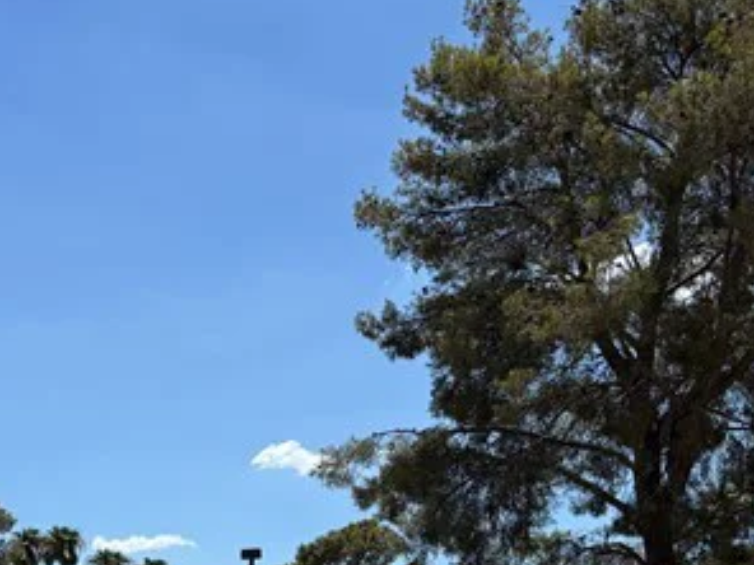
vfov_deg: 14.8
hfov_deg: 20.8
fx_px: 1960
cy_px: 929
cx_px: -64
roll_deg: -0.3
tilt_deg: -5.4
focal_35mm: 90
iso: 50
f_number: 1.6
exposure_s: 1/6711
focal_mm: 5.96
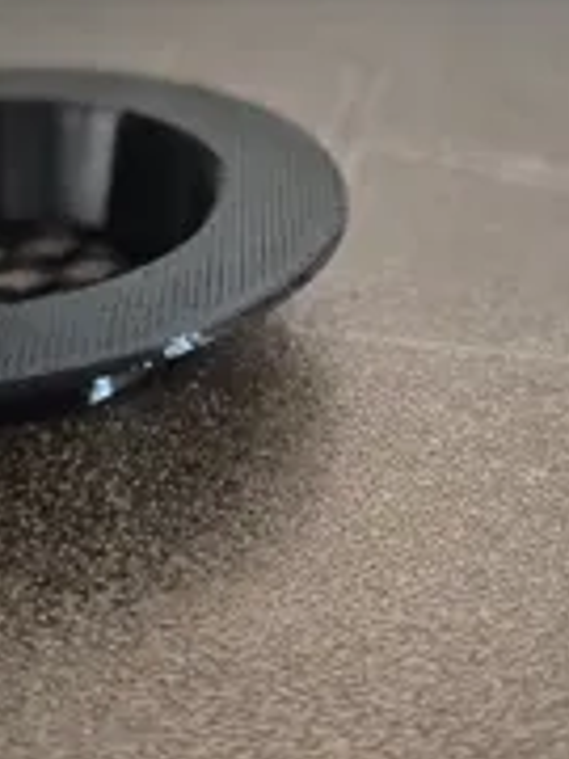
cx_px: 299
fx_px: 1118
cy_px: 295
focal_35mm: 51
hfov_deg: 28.6
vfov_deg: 37.3
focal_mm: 5.4
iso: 1250
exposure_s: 1/50
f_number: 1.8
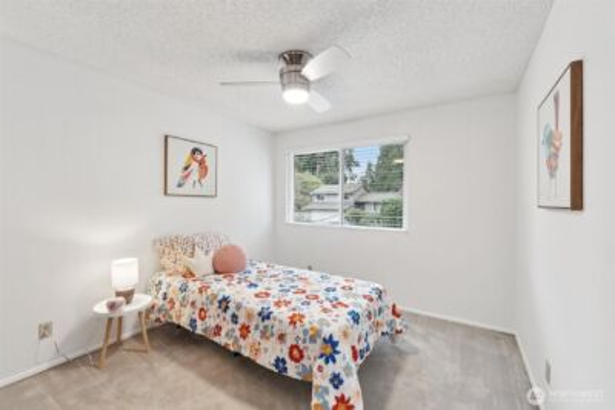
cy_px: 205
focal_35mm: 15
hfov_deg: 100.4
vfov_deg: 77.4
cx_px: 308
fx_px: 256
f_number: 9
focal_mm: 10
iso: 250
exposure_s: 1/8
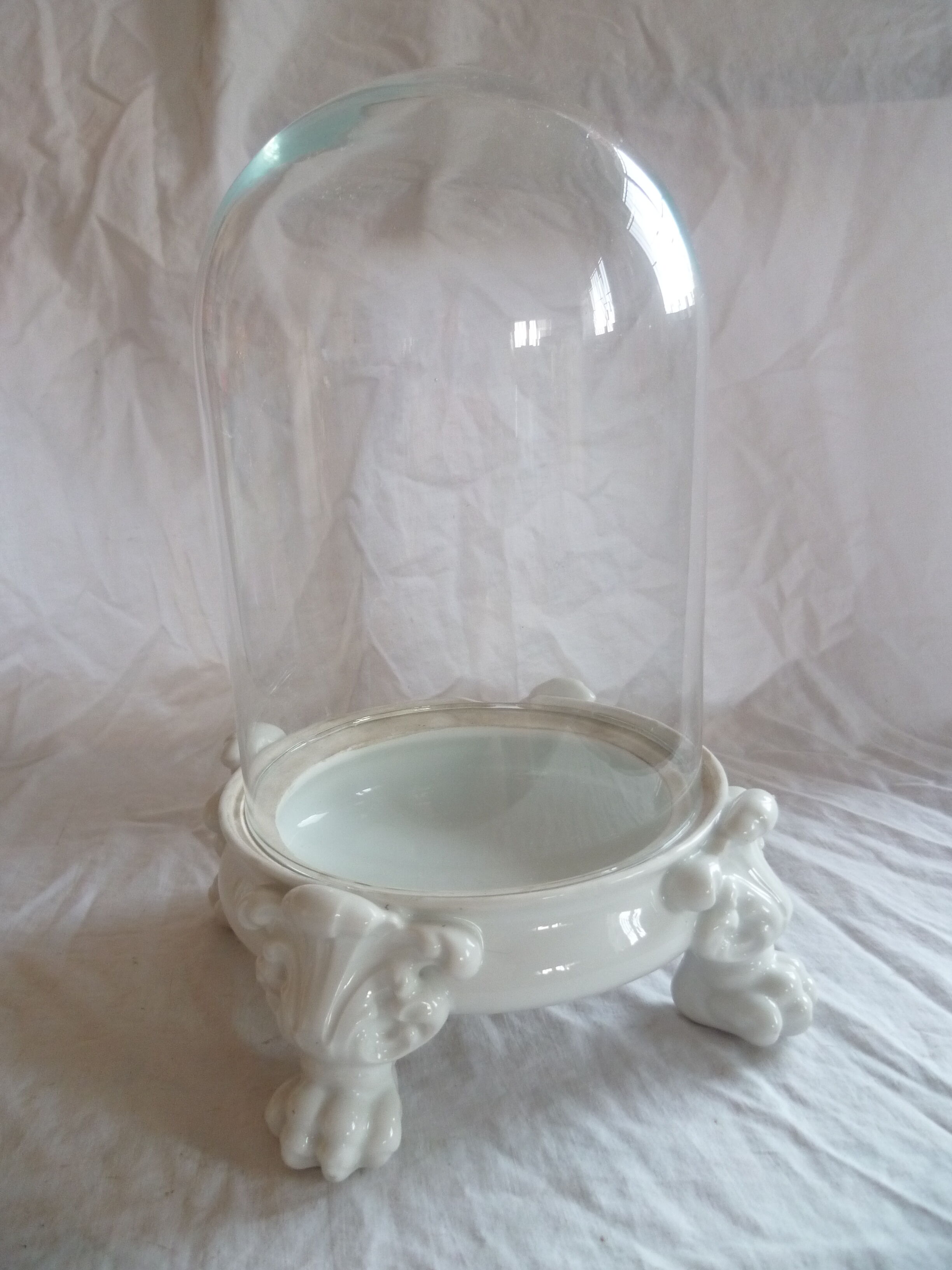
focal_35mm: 28
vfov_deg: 63.4
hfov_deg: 49.7
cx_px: 476
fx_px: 1027
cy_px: 635
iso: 250
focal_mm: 5
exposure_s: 1/30
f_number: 2.8
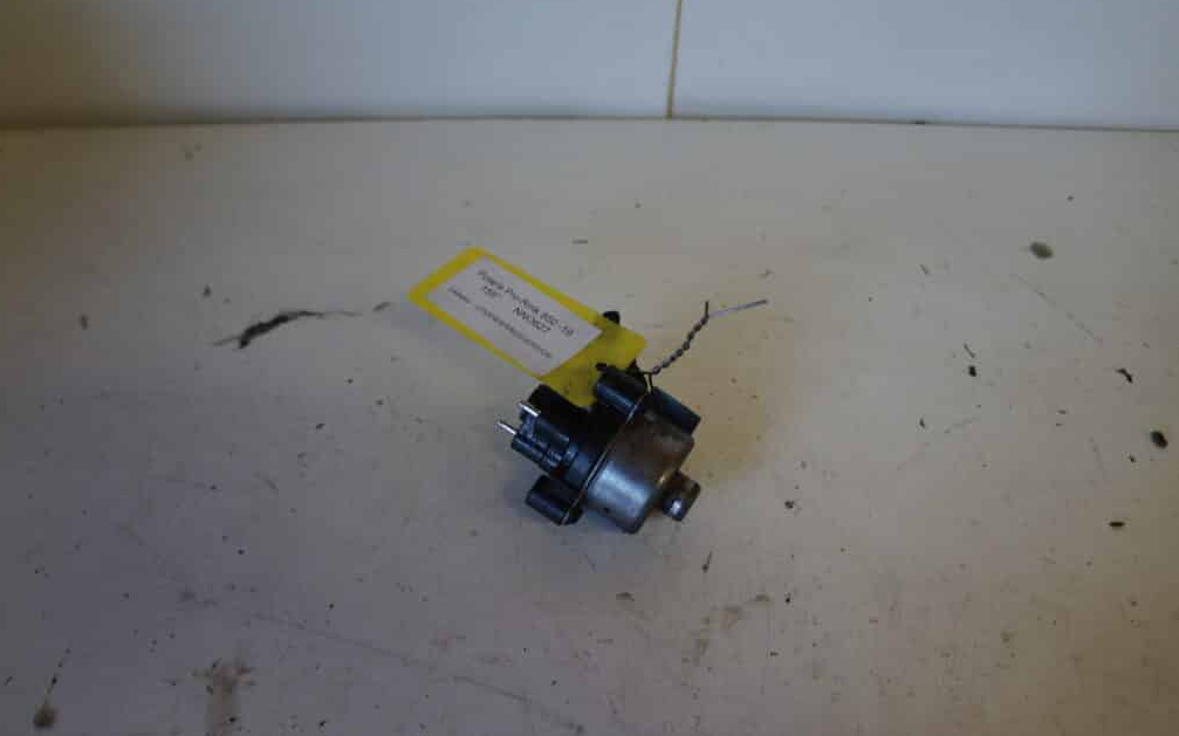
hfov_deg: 66.5
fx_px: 900
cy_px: 393
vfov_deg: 44.5
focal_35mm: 28
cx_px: 588
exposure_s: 1/60
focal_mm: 18
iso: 160
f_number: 3.5
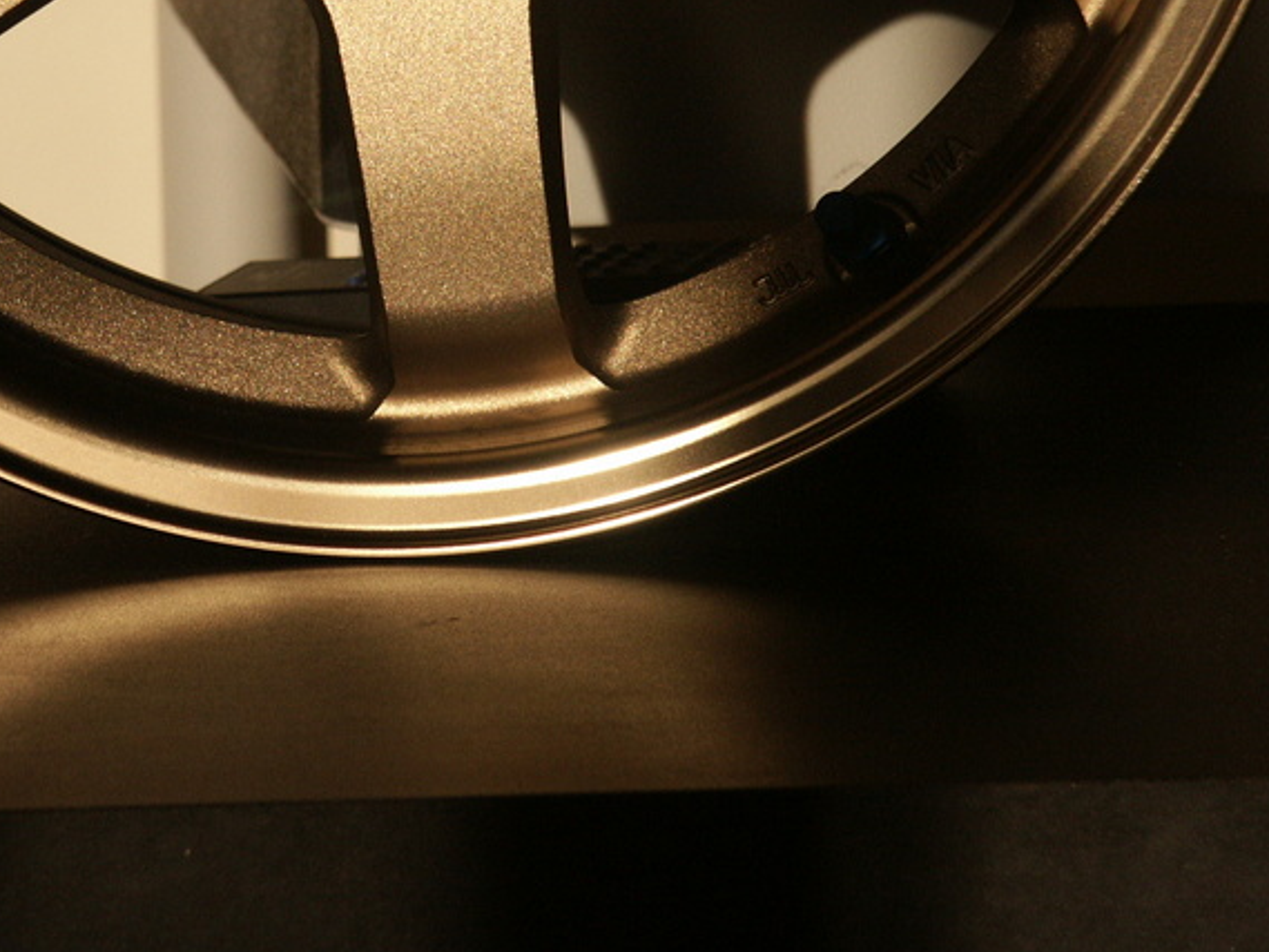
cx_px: 464
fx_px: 10303
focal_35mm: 281
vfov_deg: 5.3
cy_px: 285
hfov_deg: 7.0
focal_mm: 50.69
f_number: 4
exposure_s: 1/500
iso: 100
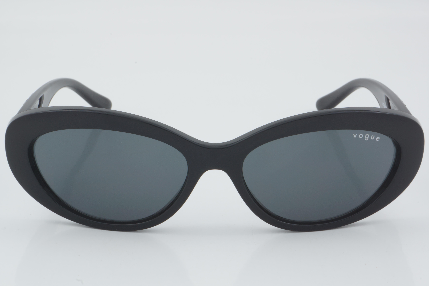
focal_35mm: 82
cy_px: 143
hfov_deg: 24.6
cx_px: 214
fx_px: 983
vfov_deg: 16.6
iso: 100
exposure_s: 1/3
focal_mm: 55
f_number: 32
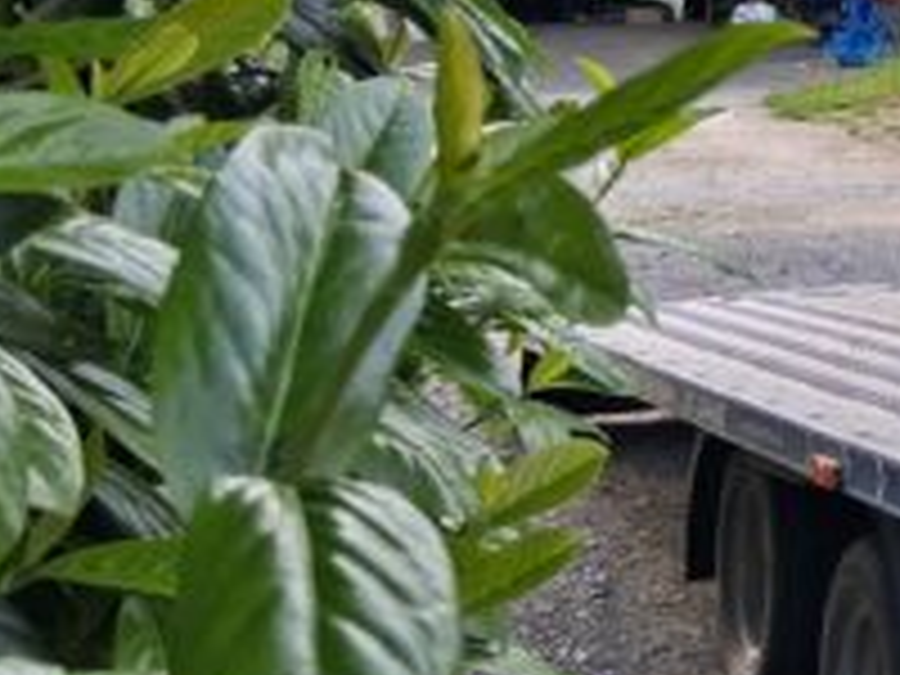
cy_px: -212
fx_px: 2704
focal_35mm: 104
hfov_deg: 16.5
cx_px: 1490
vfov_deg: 13.7
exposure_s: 1/133
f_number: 1.8
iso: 25
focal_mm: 3.98
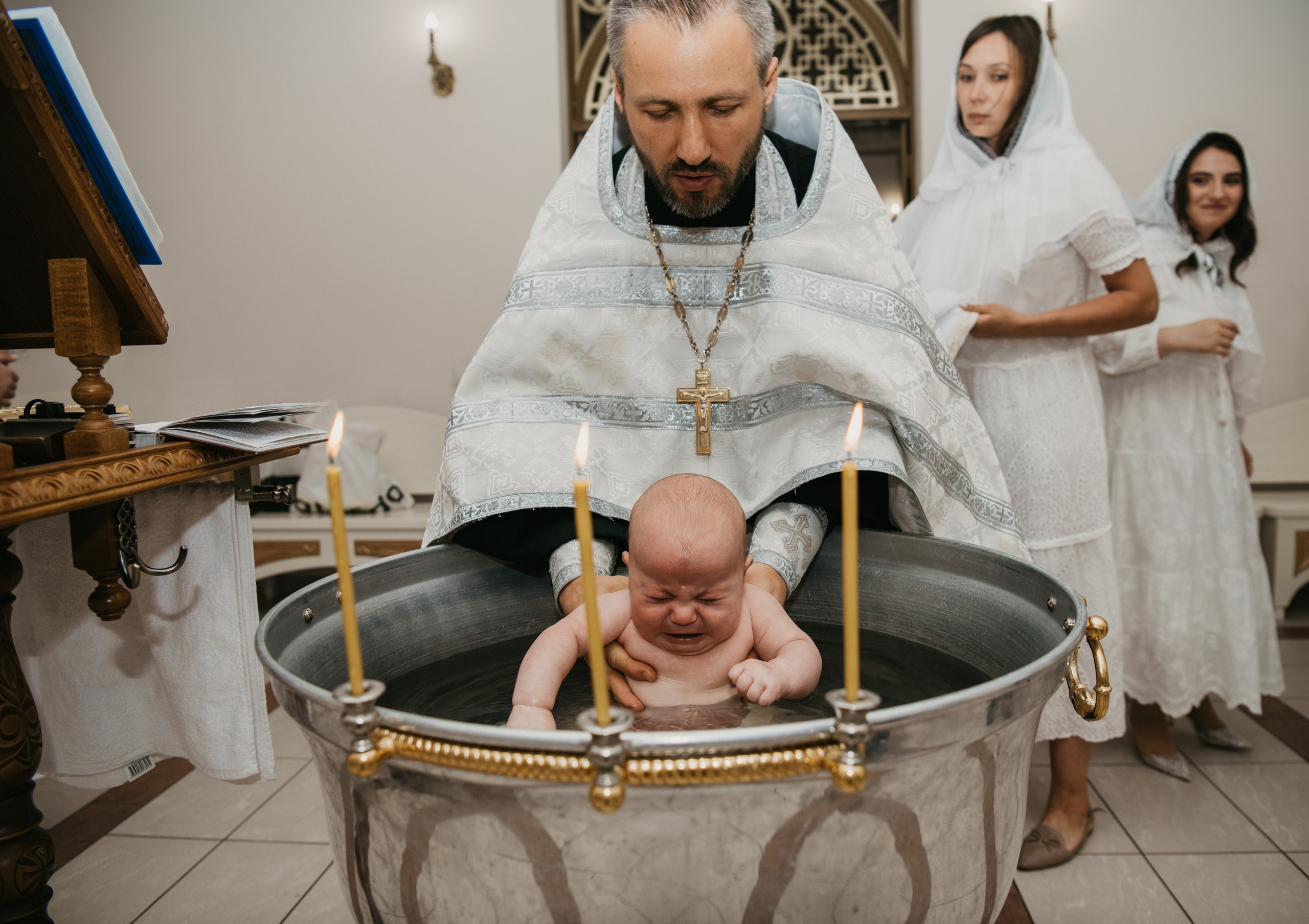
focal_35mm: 27
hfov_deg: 66.3
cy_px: 462
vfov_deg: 49.5
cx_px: 693
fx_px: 1002
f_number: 4
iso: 125
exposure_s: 1/160
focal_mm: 26
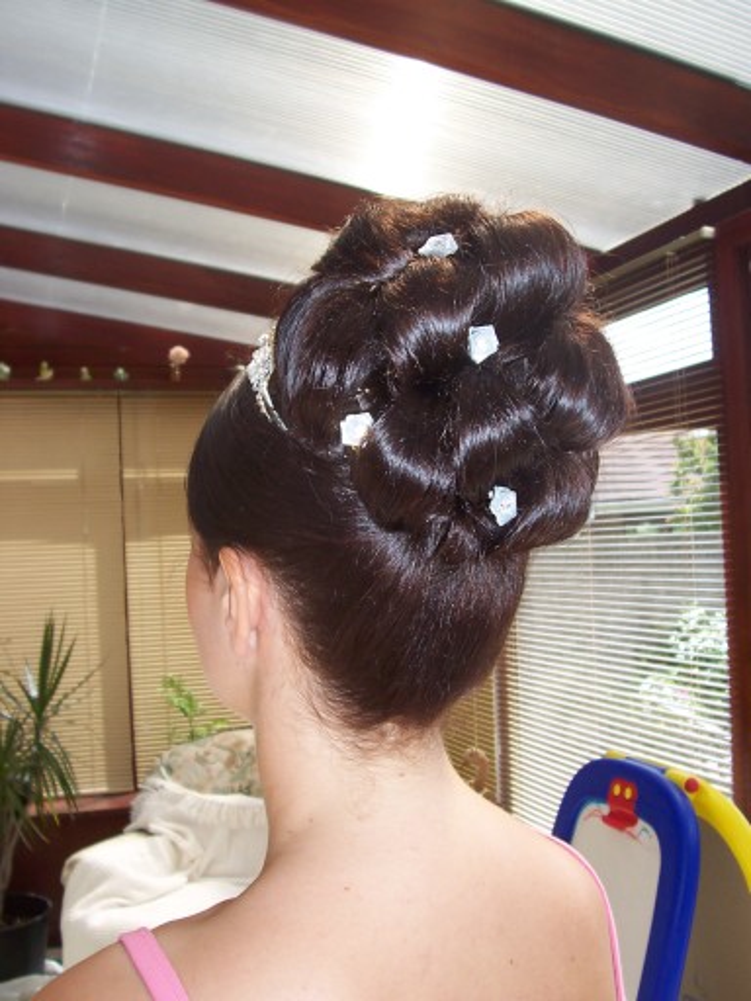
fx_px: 1070
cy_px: 500
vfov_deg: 50.1
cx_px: 376
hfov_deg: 38.7
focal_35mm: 37
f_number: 2.8
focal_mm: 5.6
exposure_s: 1/500
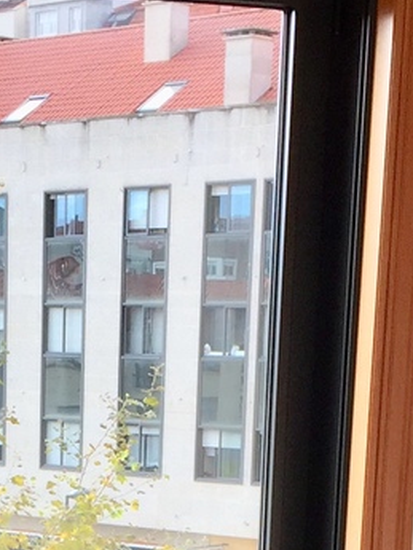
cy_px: 823
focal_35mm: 121
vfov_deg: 15.1
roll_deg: -1.6
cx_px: 64
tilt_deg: -13.5
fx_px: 1924
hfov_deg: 12.2
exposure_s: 1/350
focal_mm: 4.15
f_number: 2.2
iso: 32
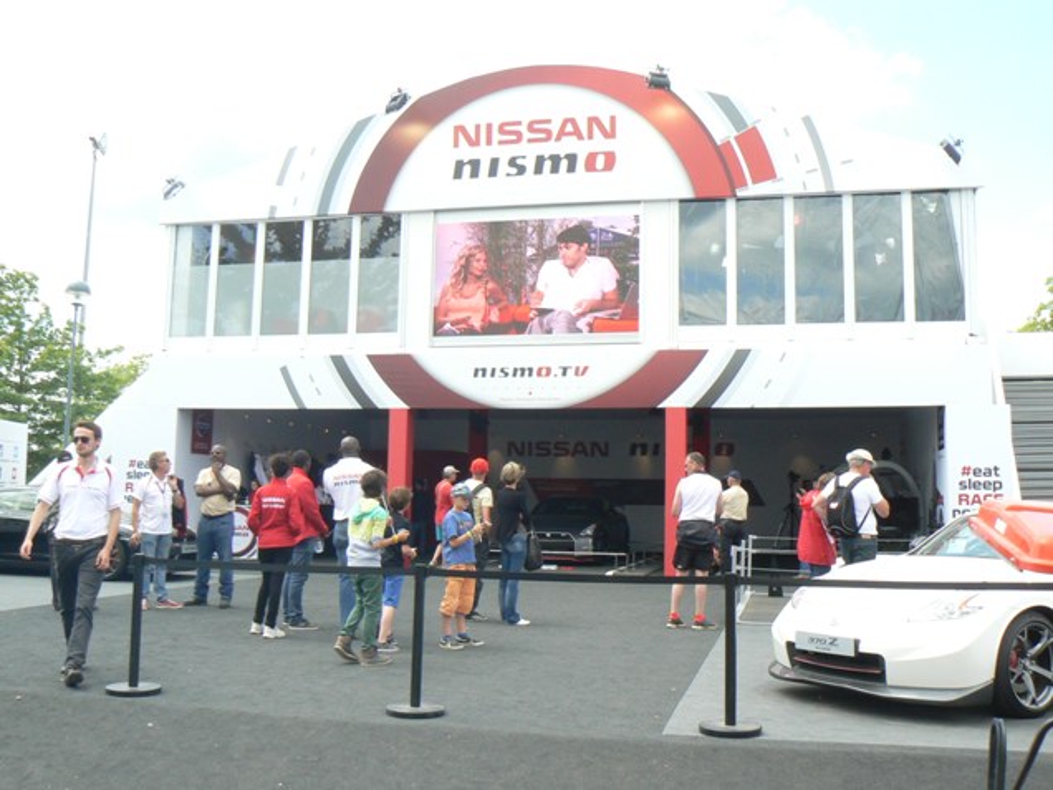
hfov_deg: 51.4
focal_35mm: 36
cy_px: 395
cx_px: 526
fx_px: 1095
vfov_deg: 39.7
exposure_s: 1/125
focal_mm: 6
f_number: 6.3
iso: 100
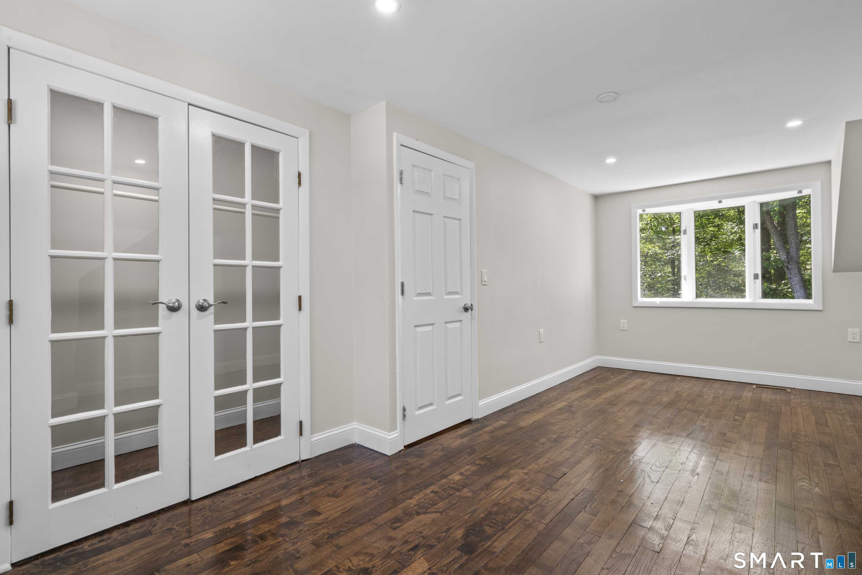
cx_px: 431
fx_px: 407
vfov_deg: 70.4
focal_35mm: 17
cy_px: 288
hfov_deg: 93.3
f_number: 9
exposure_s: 1
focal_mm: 17
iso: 200
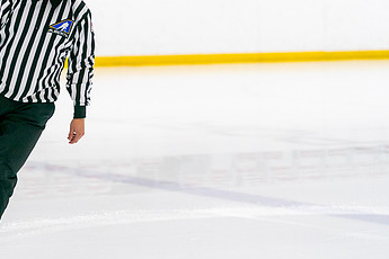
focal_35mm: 217
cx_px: 99
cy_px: 121
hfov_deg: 9.5
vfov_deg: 6.3
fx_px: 2345
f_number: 2.8
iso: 3200
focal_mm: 118
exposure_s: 1/1250
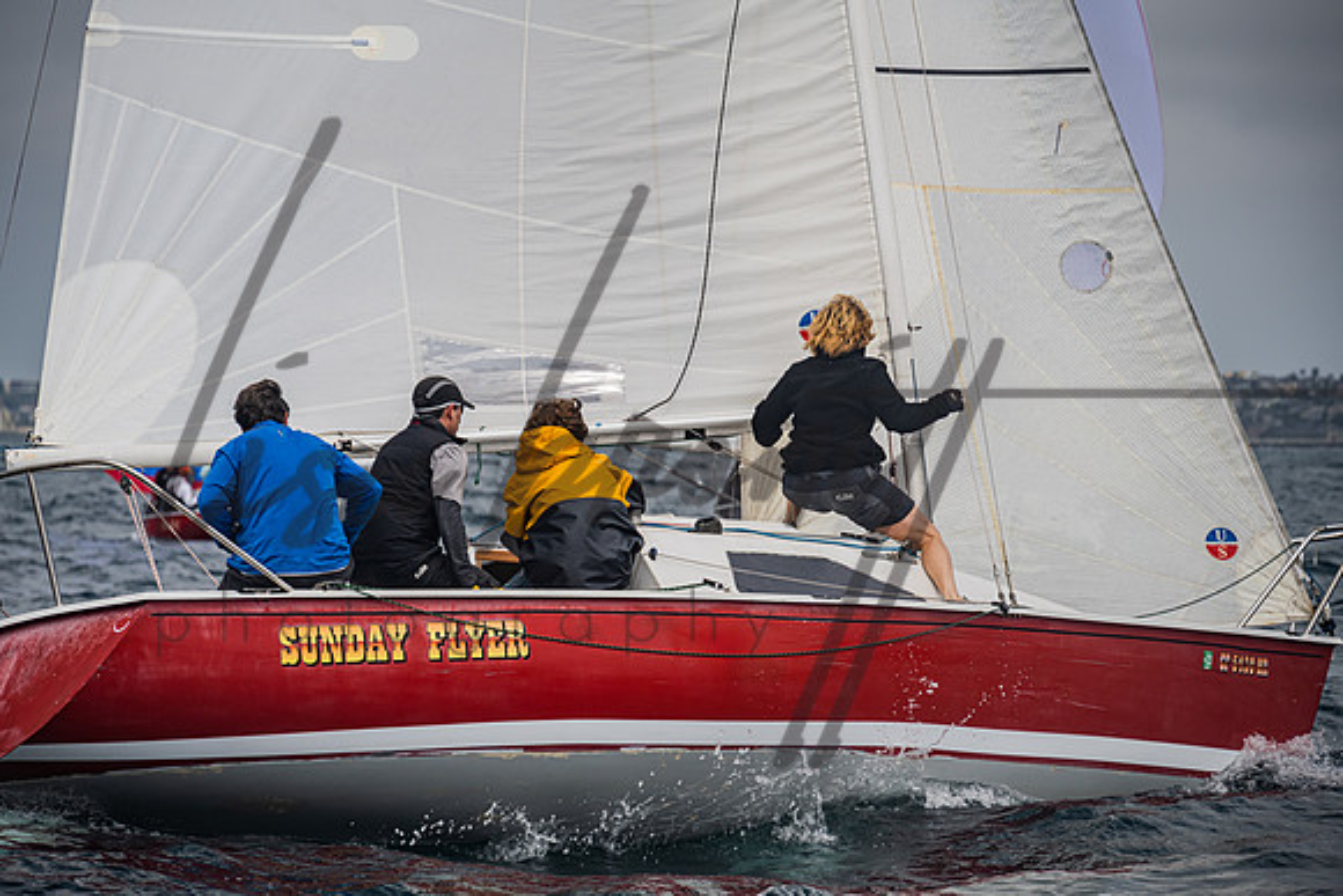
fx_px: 6673
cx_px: 652
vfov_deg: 7.7
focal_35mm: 179
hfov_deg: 11.5
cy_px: 447
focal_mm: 170
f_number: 6.3
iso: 160
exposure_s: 1/640
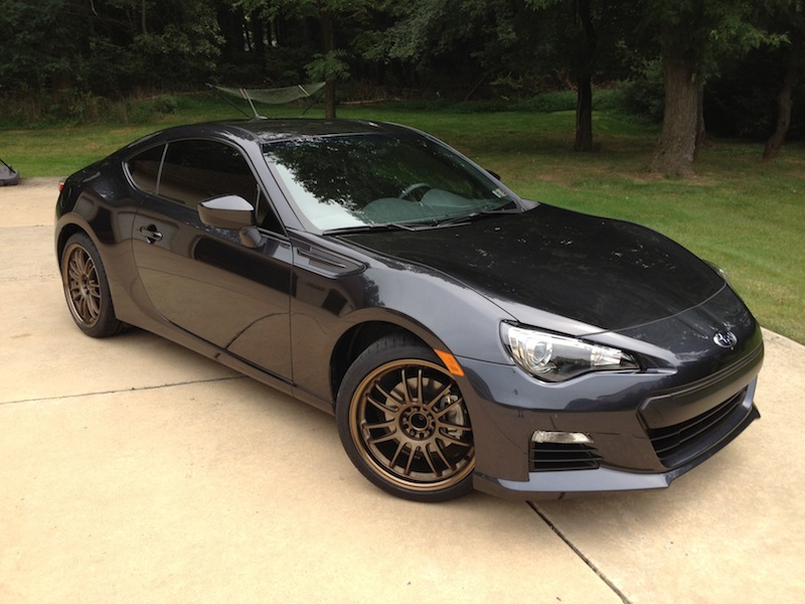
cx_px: 402
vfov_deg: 40.7
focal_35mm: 35
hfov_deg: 52.6
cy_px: 302
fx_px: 814
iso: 64
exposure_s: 1/472
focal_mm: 4.3
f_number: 2.4
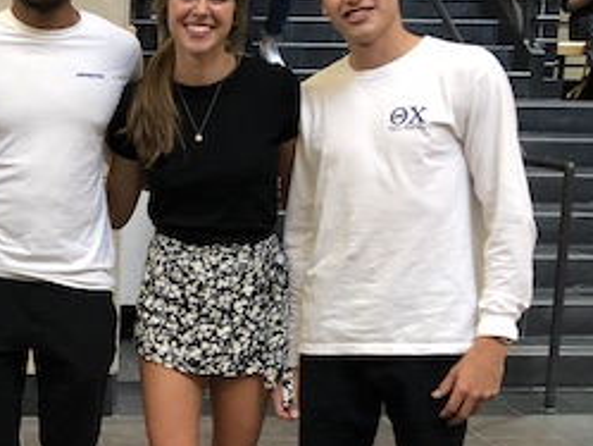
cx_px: 12
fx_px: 1234
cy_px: 286
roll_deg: +0.0
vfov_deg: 20.4
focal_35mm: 72
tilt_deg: -10.7
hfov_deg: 25.8
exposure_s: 1/13
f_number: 1.8
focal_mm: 4
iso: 100
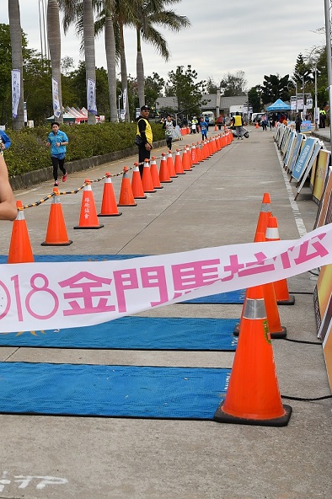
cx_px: -89
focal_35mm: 73
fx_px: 1011
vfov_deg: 27.6
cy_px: 193
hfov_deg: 17.6
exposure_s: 1/800
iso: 200
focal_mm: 24
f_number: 4
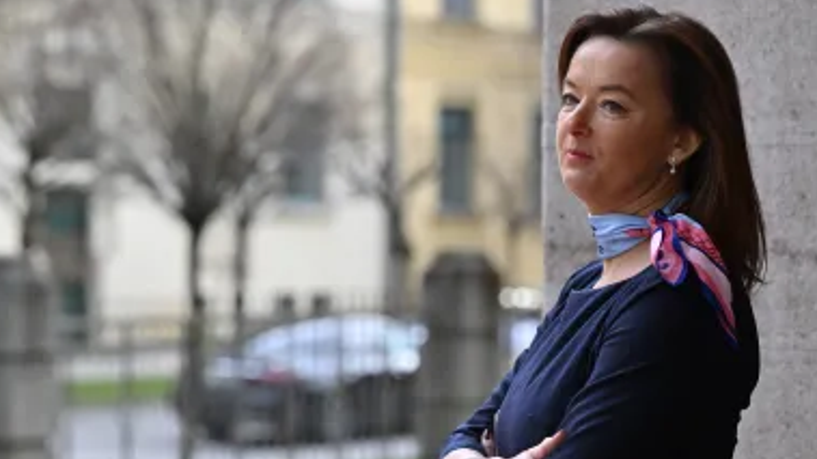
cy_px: 235
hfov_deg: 15.6
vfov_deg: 8.8
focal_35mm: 138
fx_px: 2989
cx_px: 414
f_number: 5
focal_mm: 125
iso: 2500
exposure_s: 1/2500
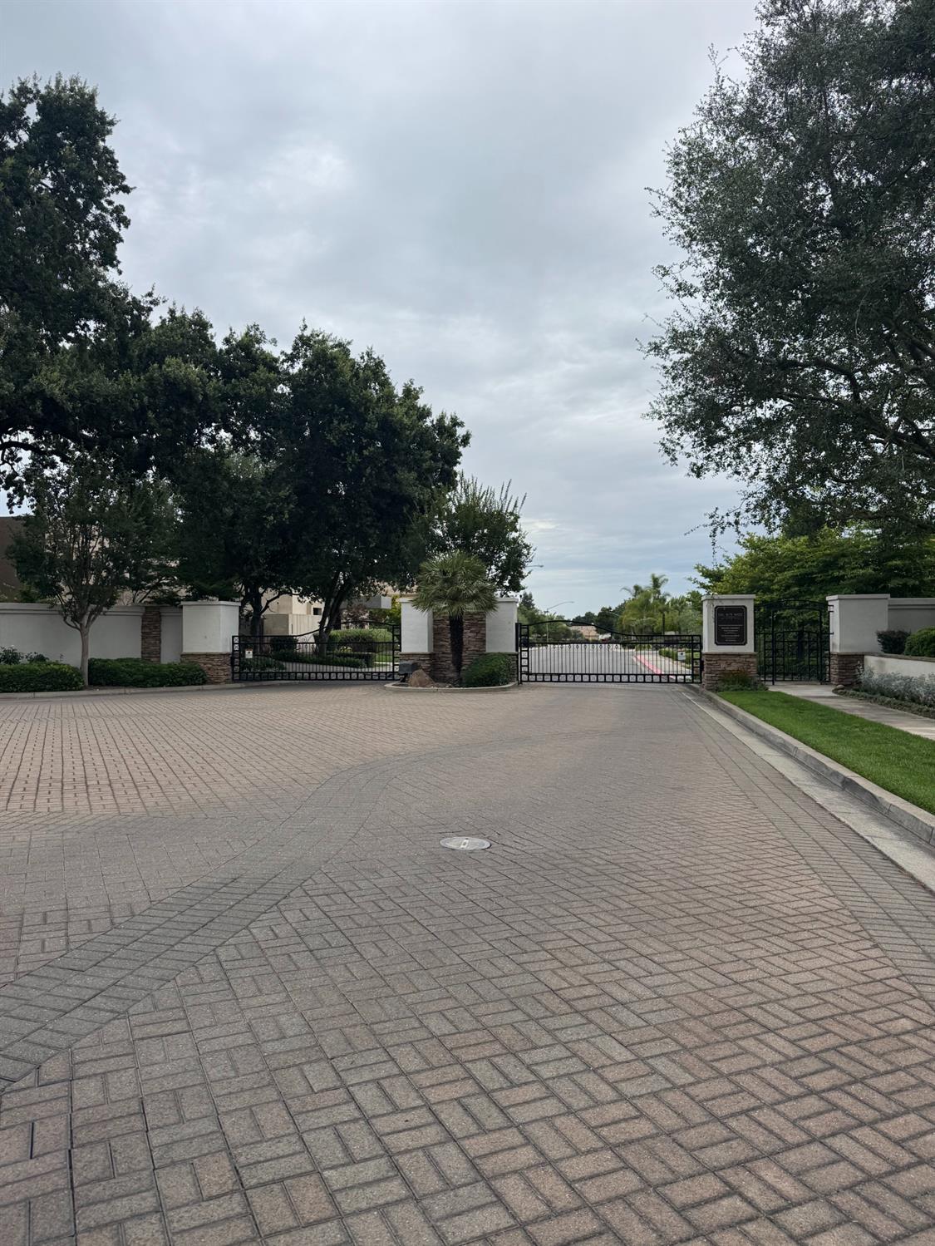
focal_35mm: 24
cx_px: 468
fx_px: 864
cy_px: 623
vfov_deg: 71.6
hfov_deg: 56.8
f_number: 1.78
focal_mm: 6.76
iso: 80
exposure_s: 1/1923
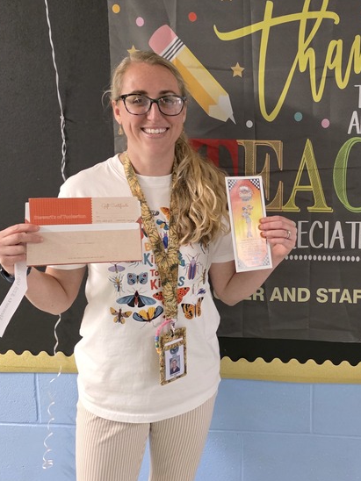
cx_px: 282
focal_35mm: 43
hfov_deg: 32.8
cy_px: 209
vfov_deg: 43.8
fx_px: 598
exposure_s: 1/120
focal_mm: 6.3
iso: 1600
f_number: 1.7
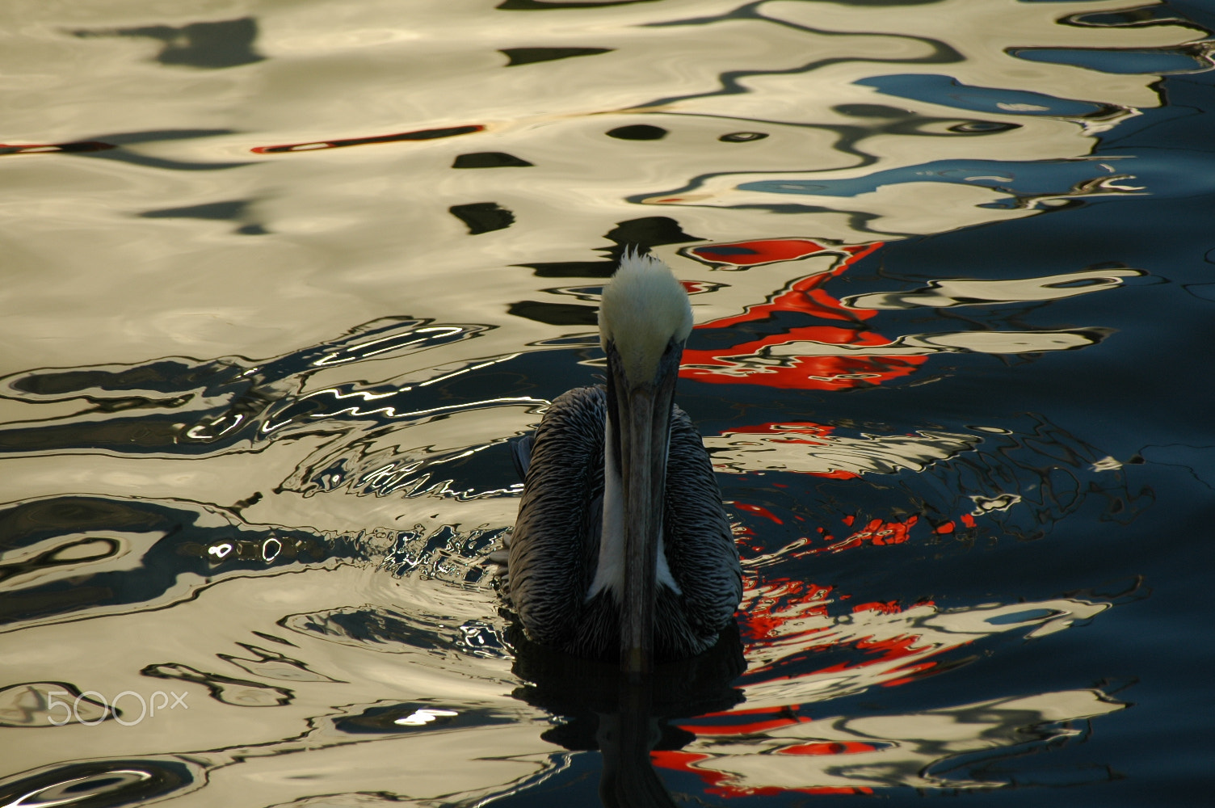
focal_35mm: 300
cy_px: 404
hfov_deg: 6.9
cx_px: 608
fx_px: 10116
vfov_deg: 4.6
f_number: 6.3
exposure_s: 1/640
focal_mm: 200
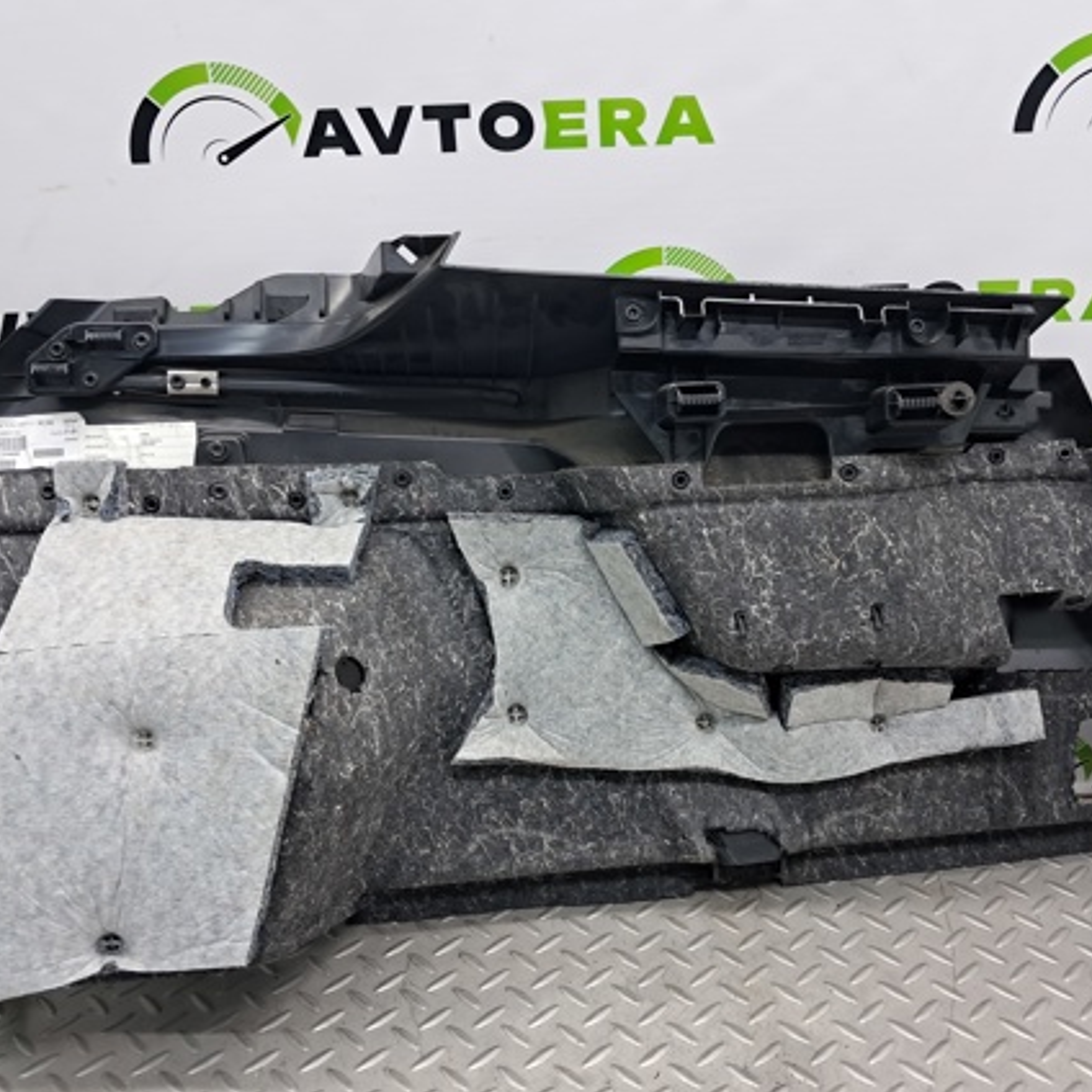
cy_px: 596
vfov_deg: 46.0
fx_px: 1285
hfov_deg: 46.0
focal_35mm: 36
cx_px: 595
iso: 125
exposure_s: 1/50
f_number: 1.8
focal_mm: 4
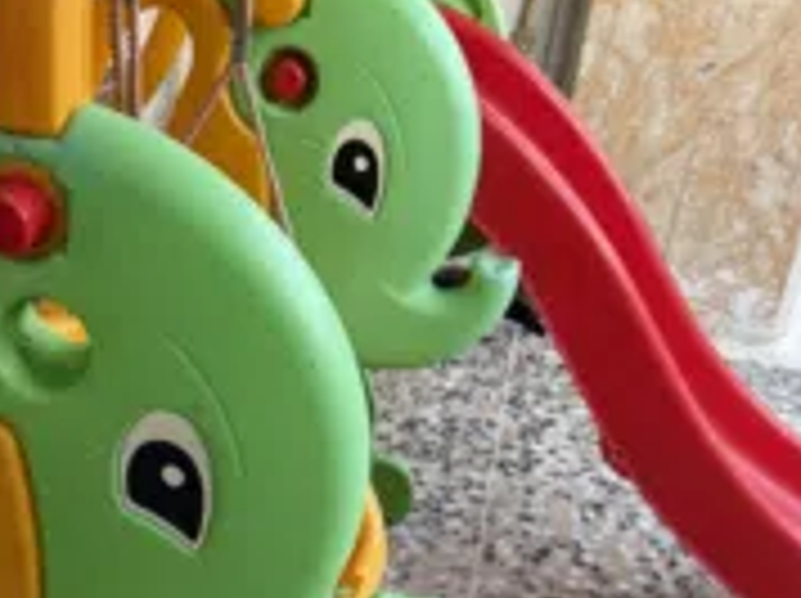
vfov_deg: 26.3
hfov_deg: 35.2
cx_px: 256
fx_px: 1248
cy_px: 513
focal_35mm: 54
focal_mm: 6.76
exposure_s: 1/127
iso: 50
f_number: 1.78
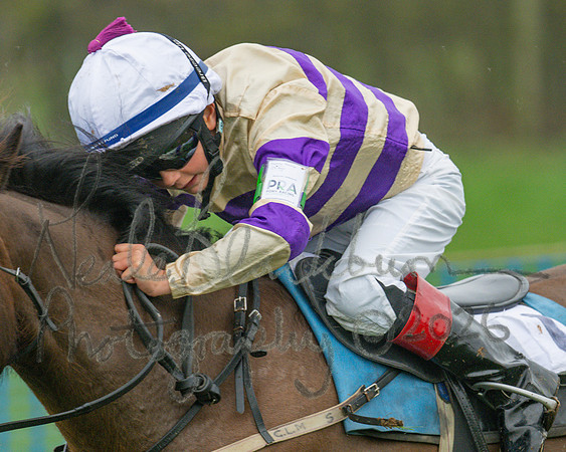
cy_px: 226
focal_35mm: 676
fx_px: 11320
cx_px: 314
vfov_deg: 2.3
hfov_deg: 2.9
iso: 800
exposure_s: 1/1250
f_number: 5
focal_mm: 400
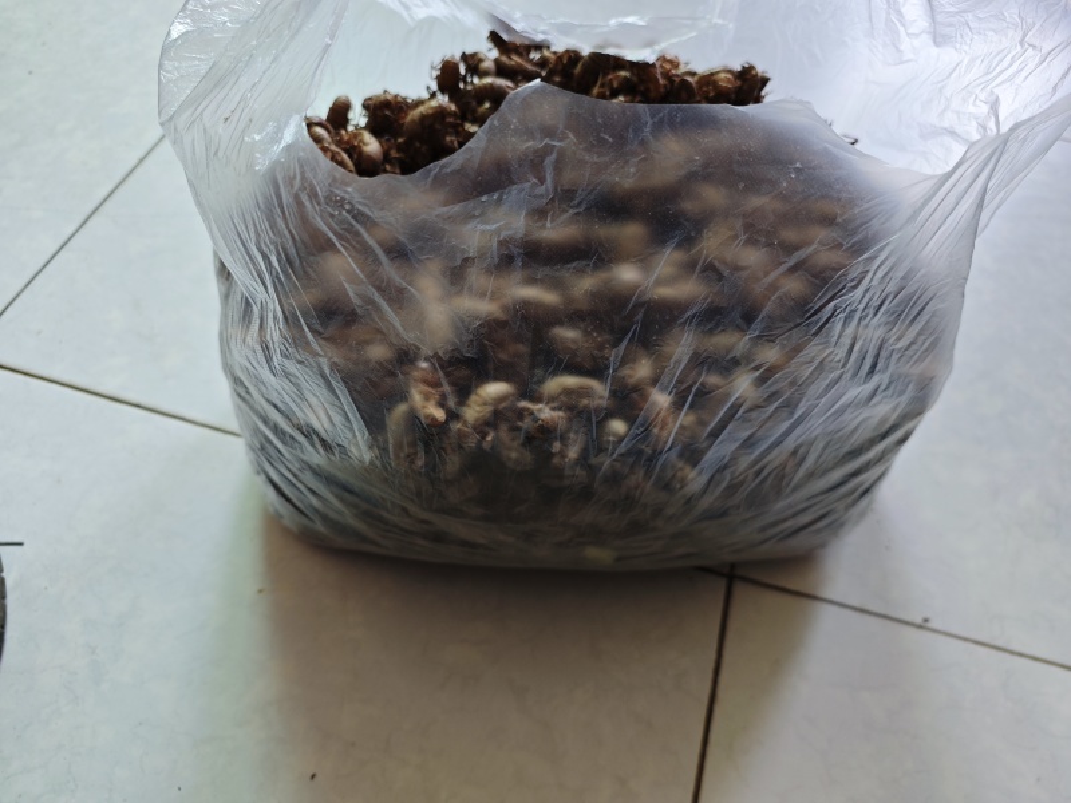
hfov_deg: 73.9
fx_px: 712
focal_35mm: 23
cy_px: 402
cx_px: 536
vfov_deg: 58.9
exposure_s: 1/100
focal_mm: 6.68
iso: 64
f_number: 1.42
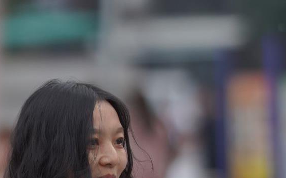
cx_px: 121
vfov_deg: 1.9
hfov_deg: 3.0
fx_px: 5392
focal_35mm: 692
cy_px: 403
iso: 400
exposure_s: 1/4000
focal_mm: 135
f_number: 2.2
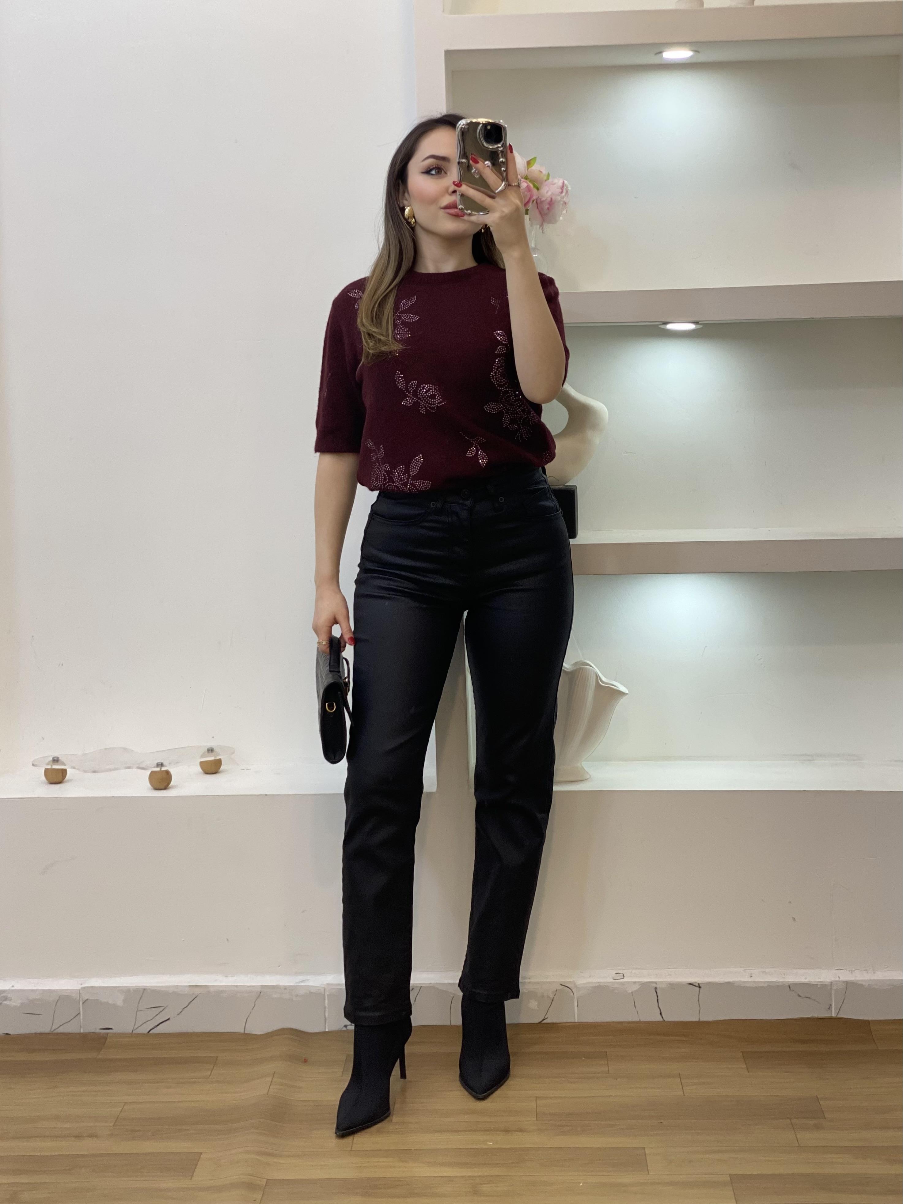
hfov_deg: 28.0
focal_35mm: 52
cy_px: 602
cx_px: 452
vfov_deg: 36.8
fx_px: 1809
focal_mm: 6
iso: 80
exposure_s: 1/100
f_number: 2
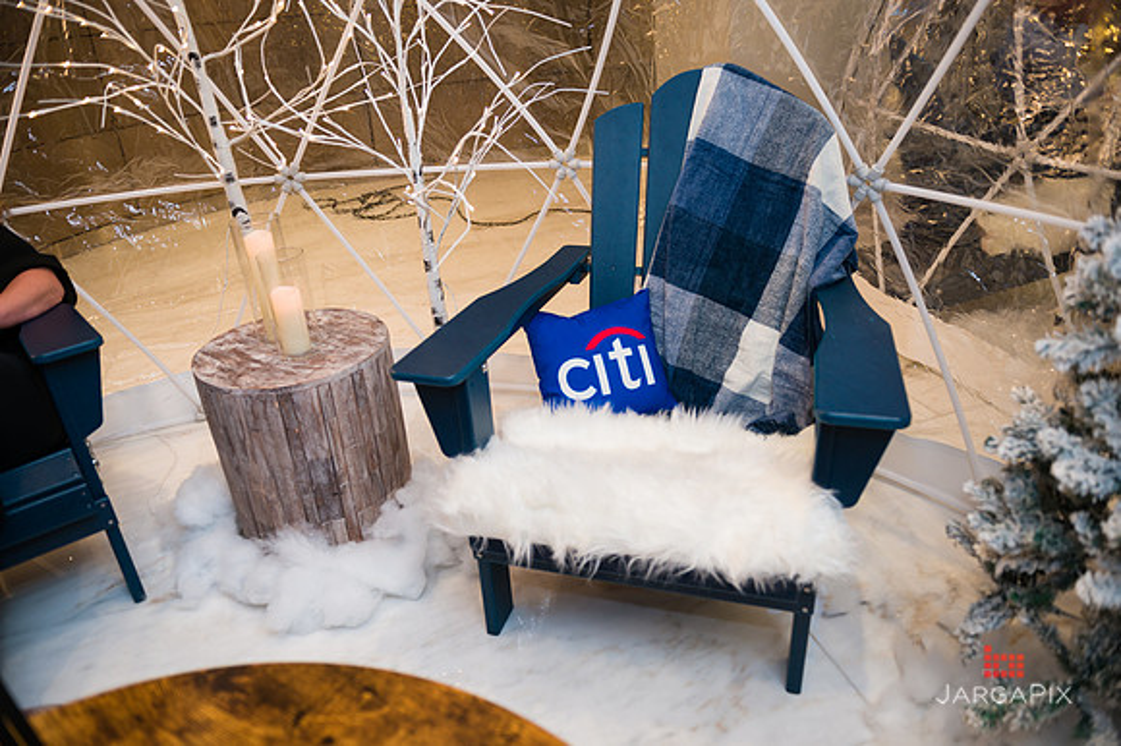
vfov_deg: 53.1
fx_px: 747
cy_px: 373
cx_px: 560
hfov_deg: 73.8
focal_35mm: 24
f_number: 3.2
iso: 400
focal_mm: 24
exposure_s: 1/200
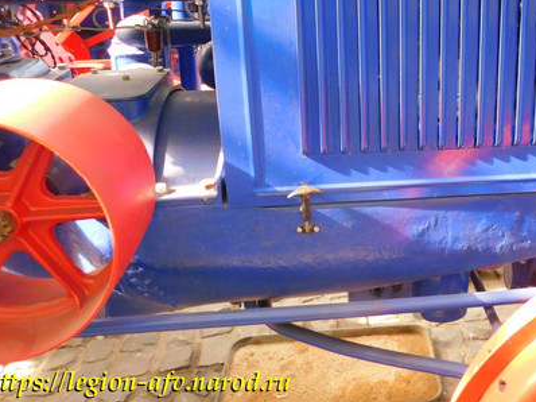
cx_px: 404
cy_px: 81
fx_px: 573
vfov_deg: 37.3
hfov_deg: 48.2
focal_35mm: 37
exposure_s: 1/30
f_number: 3
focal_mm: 4
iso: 200
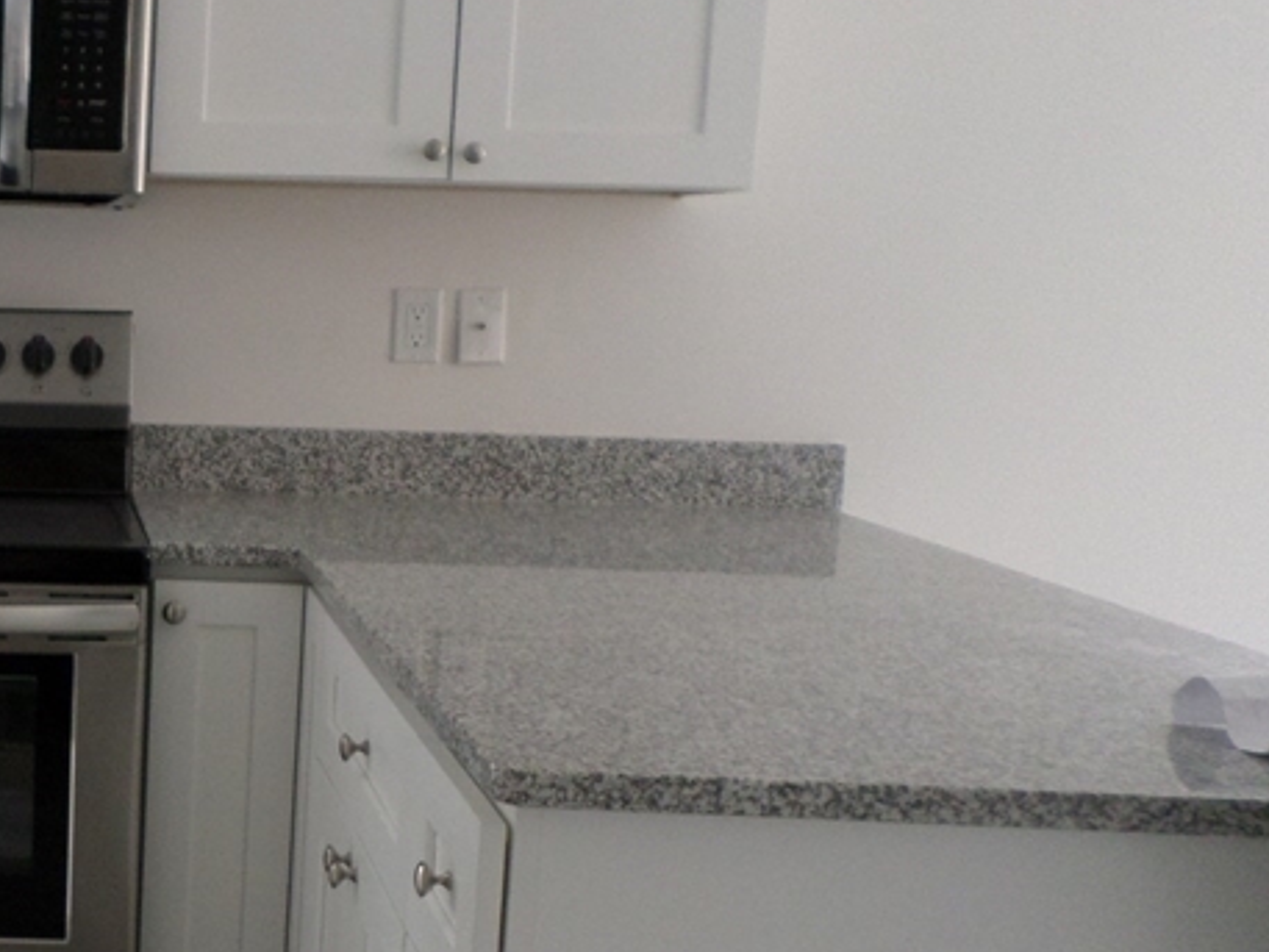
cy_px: 577
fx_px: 2053
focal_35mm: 56
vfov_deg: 26.1
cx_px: -78
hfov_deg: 31.1
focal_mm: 4.5
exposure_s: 1/30
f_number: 2.5
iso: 120
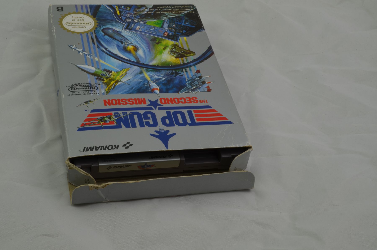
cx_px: 188
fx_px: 627
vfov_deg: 22.5
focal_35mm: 60
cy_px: 125
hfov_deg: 33.5
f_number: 20
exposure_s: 1/2.5
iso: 100
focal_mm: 40
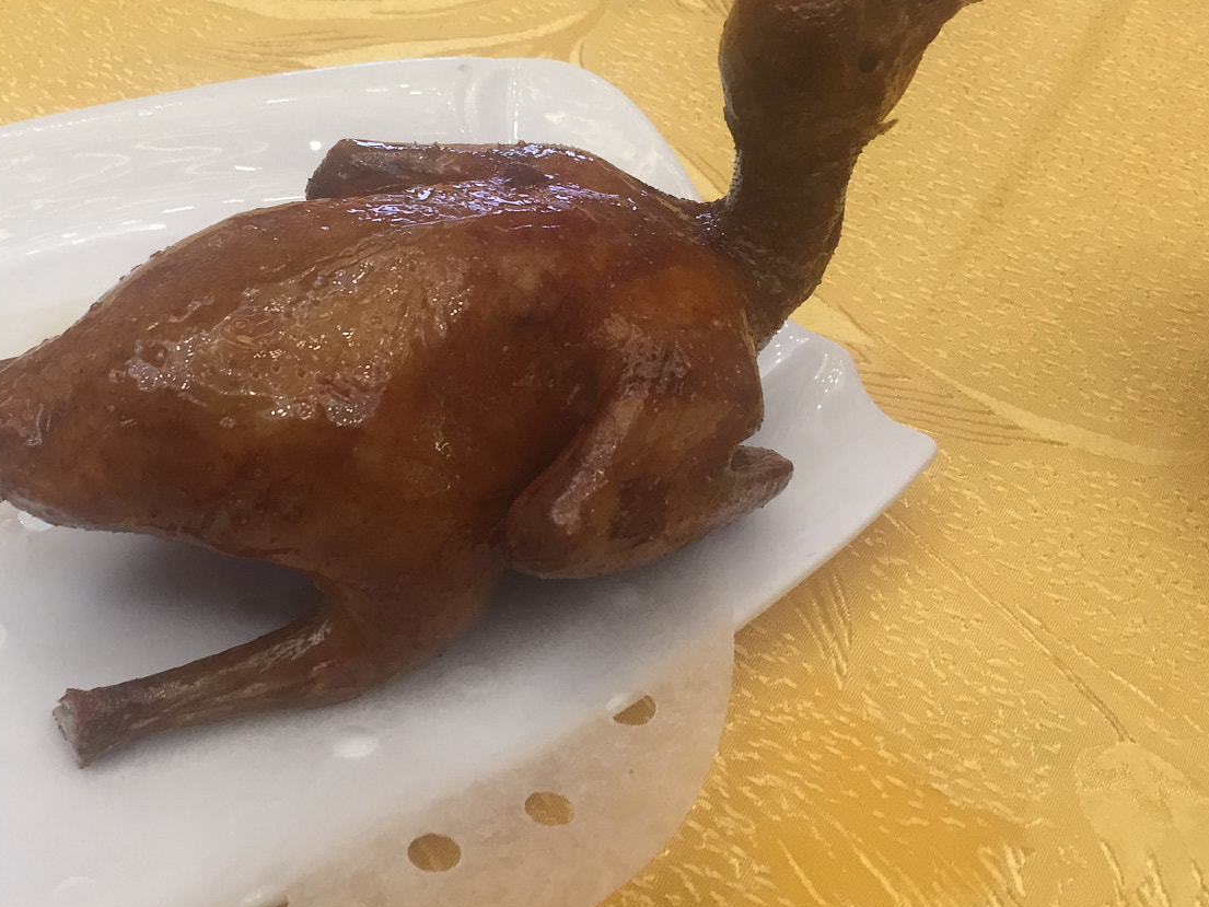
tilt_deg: -47.2
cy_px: 368
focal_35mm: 42
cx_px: 394
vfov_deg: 34.3
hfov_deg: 44.1
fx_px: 1467
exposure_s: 1/33
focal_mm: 4.15
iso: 80
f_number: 2.2
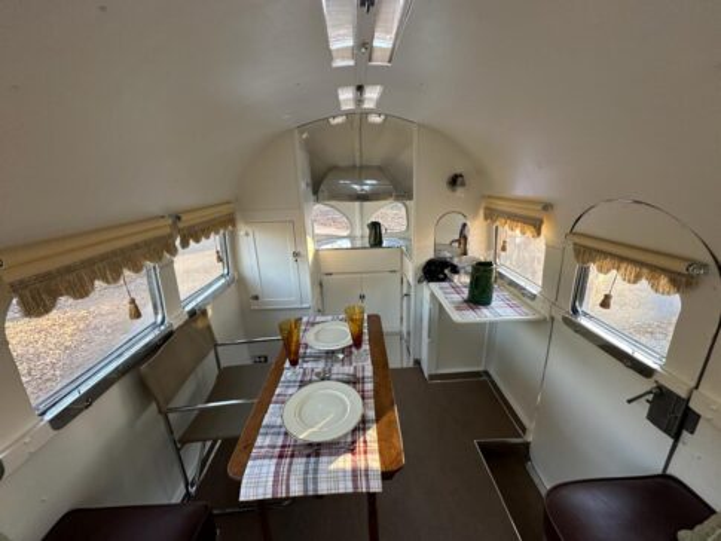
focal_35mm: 14
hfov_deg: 102.0
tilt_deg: -15.9
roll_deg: +2.4
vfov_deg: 85.7
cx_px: 360
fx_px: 292
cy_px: 270
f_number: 2.2
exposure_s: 1/99
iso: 160
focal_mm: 2.22
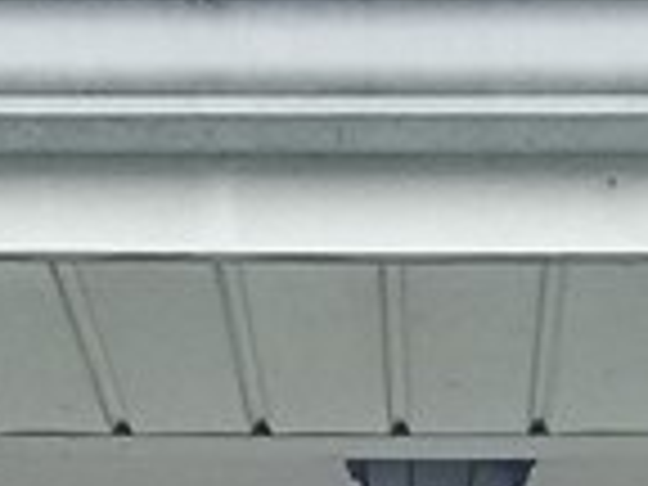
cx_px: 544
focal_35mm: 185
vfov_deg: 7.1
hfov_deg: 10.6
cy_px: 1521
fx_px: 3463
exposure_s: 1/60
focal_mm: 4.2
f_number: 1.7
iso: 125
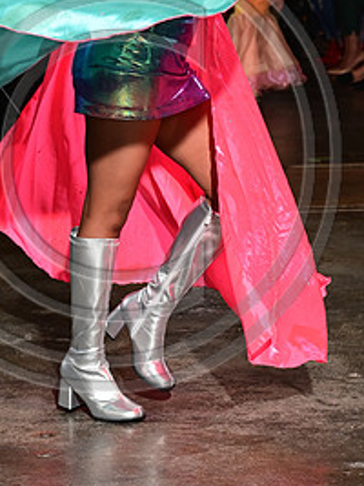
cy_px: 155
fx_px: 2049
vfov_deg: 13.5
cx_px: 104
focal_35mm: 146
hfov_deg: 10.1
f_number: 6.3
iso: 1000
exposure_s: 1/160
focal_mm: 70
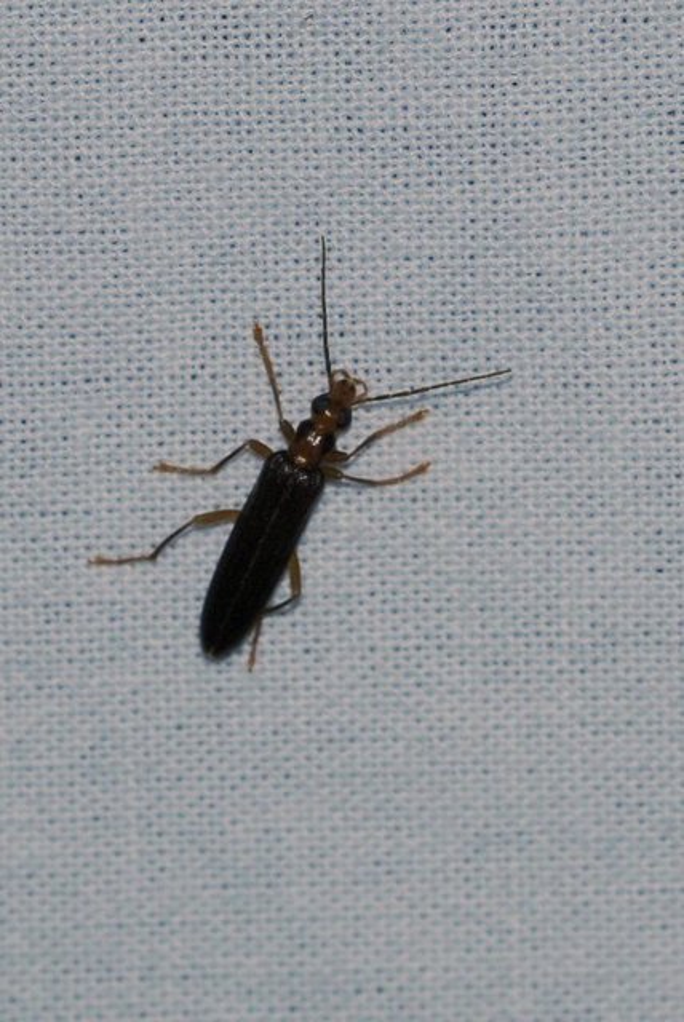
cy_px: 511
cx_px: 342
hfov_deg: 8.7
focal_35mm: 158
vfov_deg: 13.0
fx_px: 4479
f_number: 10
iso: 400
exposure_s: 1/30
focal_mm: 105
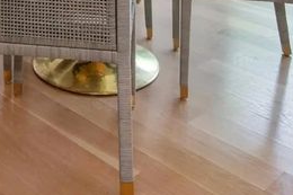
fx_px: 528
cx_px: 51
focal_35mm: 65
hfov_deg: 30.1
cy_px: -181
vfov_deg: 16.5
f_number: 11
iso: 640
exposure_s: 1/25
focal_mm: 11
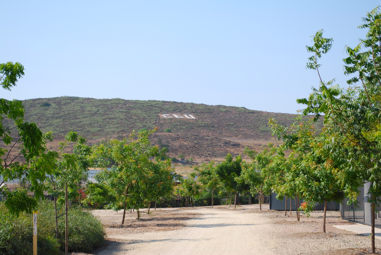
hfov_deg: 24.6
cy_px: 128
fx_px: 874
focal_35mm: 82
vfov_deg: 16.6
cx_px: 190
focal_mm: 55
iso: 100
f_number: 7.1
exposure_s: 1/200
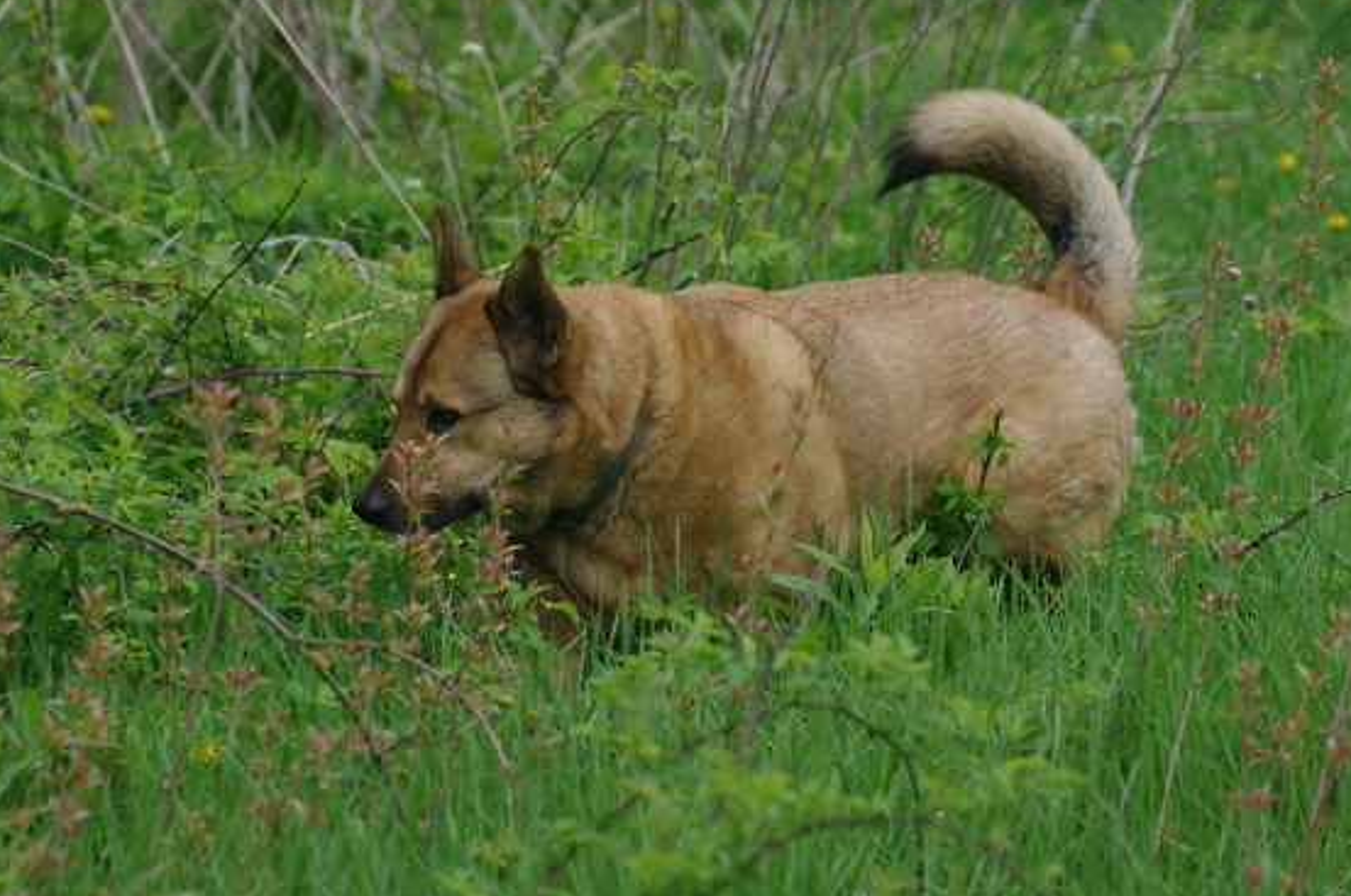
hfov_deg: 6.7
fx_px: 11579
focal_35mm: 309
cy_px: 454
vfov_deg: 4.4
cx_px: 723
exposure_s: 1/350
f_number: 8
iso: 800
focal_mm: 190
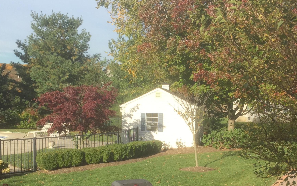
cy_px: 147
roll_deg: -2.4
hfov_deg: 38.0
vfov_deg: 24.1
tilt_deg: -6.4
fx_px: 429
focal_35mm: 53
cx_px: 186
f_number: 2.2
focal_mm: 4.15
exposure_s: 1/1163
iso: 32
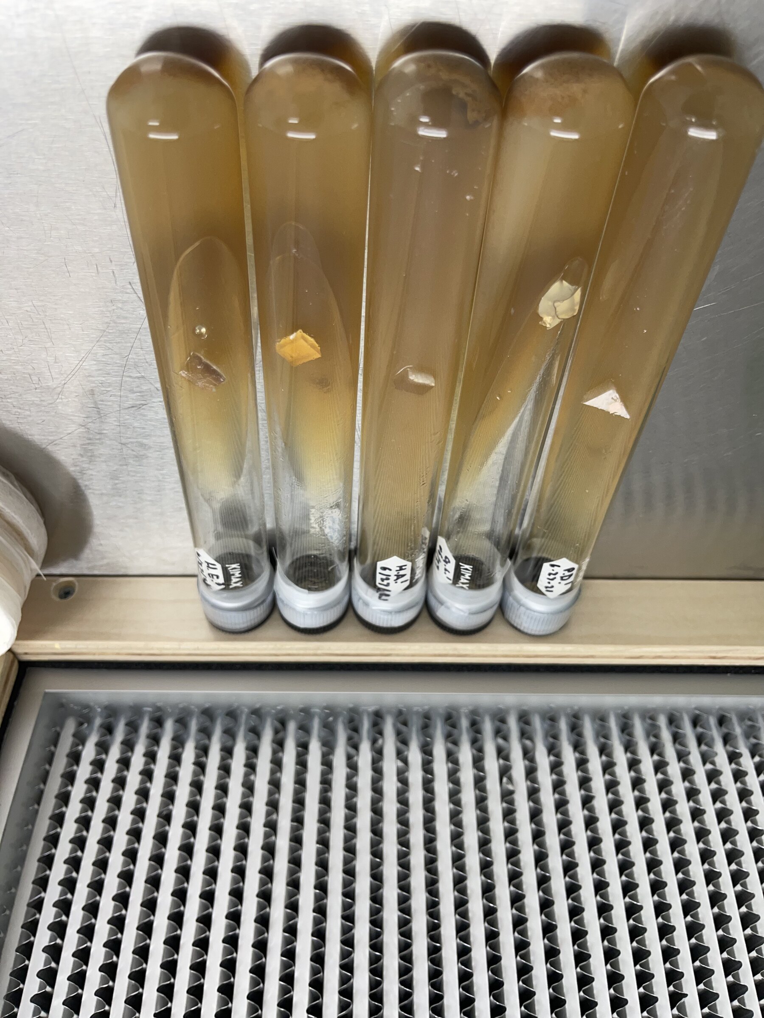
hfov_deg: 53.1
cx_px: 382
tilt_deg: -37.5
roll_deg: -0.7
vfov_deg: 67.3
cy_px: 509
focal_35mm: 26
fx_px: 765
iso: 64
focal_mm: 5.1
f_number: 1.6
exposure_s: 1/120
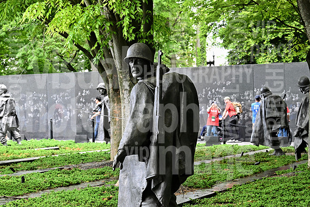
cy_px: 104
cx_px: 155
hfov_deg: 15.9
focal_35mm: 129
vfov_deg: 10.6
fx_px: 1111
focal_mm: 86
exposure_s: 1/250
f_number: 8
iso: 2200
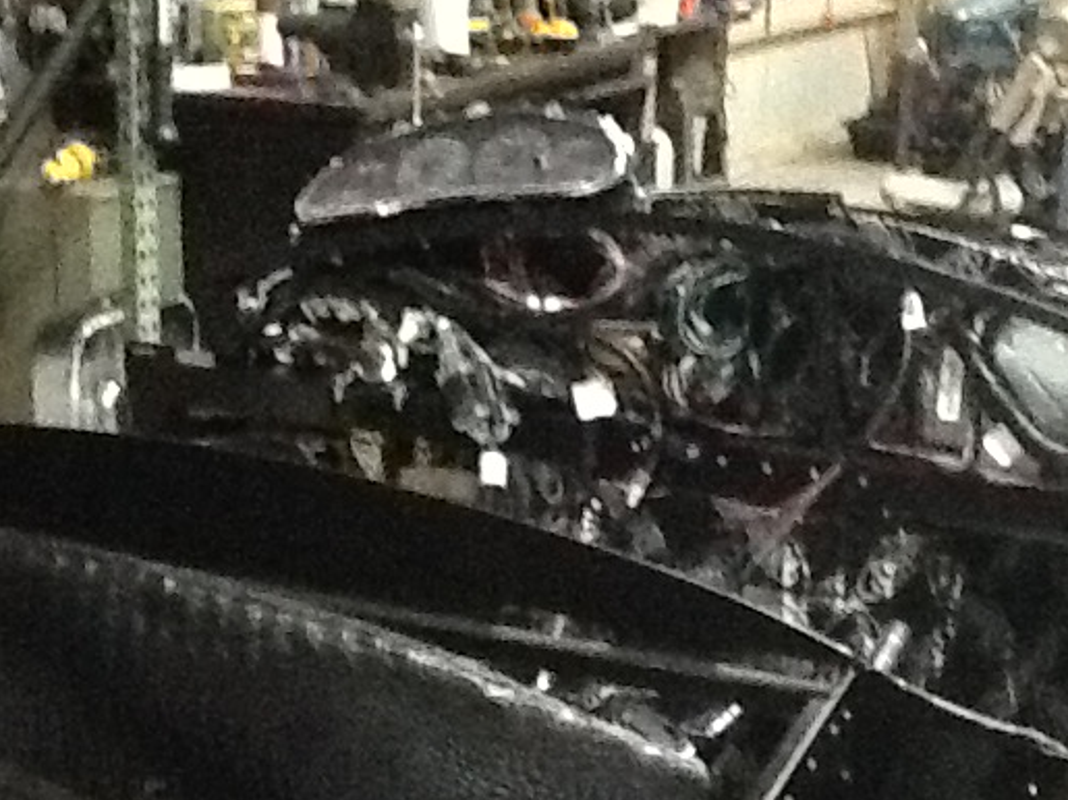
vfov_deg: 17.7
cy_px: 701
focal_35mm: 82
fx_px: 2529
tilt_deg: -21.0
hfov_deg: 23.8
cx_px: 593
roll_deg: +0.2
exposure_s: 1/15
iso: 640
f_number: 2.4
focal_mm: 2.03
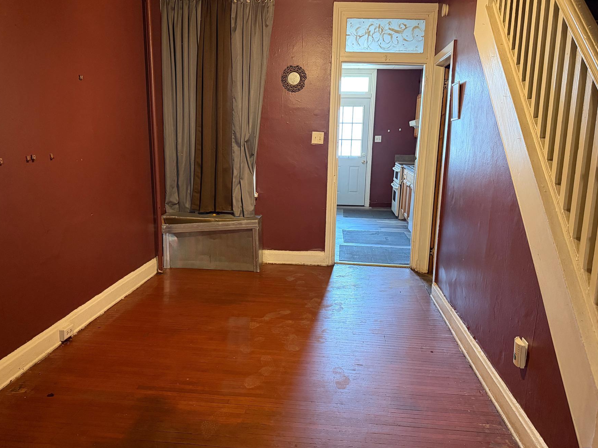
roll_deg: -1.0
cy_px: 238
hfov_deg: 63.4
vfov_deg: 49.7
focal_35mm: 28
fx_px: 484
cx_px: 290
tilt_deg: -11.7
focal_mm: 6.76
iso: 800
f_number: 1.78
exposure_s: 1/40
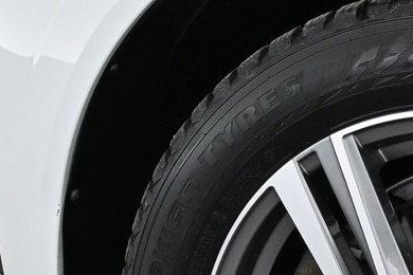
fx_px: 2181
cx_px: 466
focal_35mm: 190
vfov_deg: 7.1
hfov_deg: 10.7
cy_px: 368
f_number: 4.8
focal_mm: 30.5
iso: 1100
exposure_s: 1/125
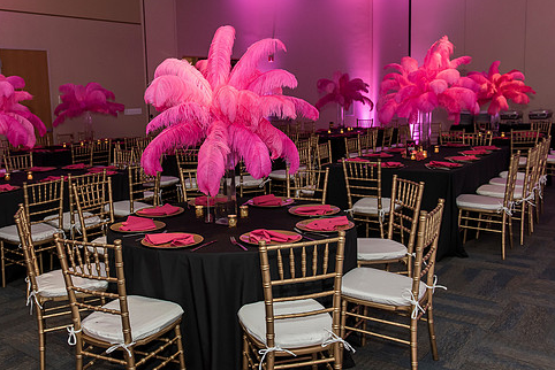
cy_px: 172
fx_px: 555
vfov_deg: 36.9
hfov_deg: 52.7
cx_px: 217
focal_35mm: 36
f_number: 4
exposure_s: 1/80
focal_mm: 29
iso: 1600
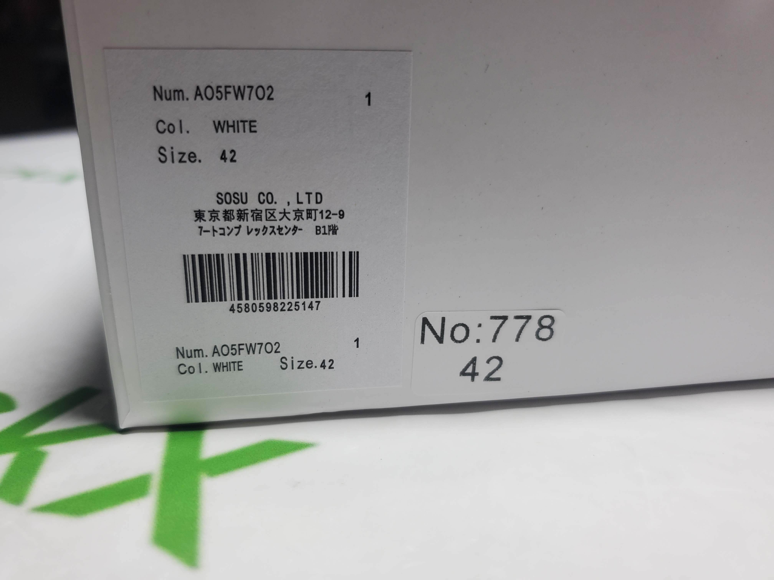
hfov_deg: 67.3
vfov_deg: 53.1
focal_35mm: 26
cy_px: 290
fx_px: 581
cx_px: 387
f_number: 1.5
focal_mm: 4.3
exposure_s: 1/313
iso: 50
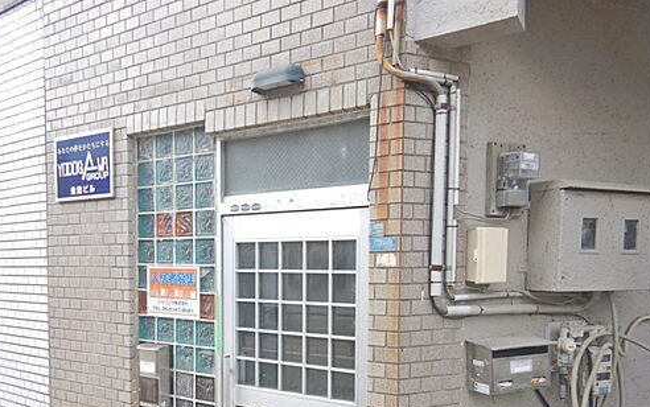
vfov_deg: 39.7
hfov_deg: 60.9
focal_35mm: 31
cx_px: 272
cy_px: 296
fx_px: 549
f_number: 2.8
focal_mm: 4.3
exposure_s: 1/400
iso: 200
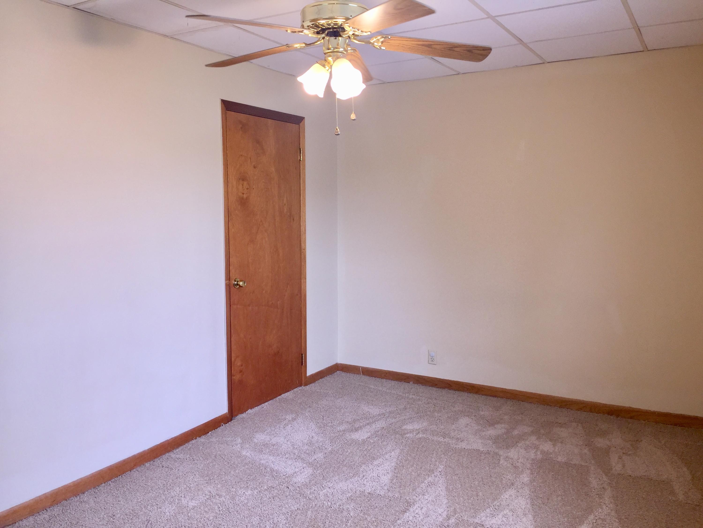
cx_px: 352
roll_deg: +0.4
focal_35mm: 29
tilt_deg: -6.4
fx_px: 589
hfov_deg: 61.7
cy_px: 264
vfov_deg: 48.2
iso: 32
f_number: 2.2
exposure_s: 1/35
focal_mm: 4.15
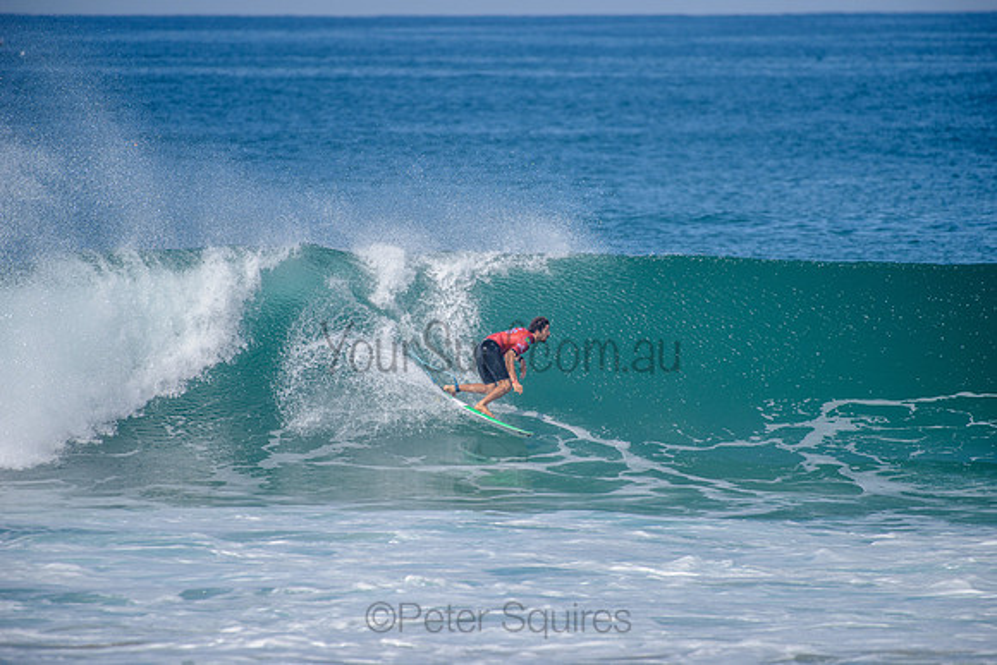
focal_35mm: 500
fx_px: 13850
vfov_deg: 2.8
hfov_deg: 4.1
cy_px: 332
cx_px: 498
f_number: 5.6
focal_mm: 500
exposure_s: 1/2000
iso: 160
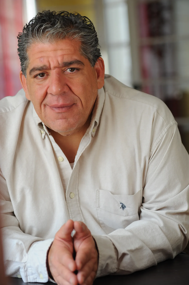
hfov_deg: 13.0
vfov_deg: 19.5
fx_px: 828
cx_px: 94
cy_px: 142
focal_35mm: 105
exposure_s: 1/320
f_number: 3.5
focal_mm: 105
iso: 400
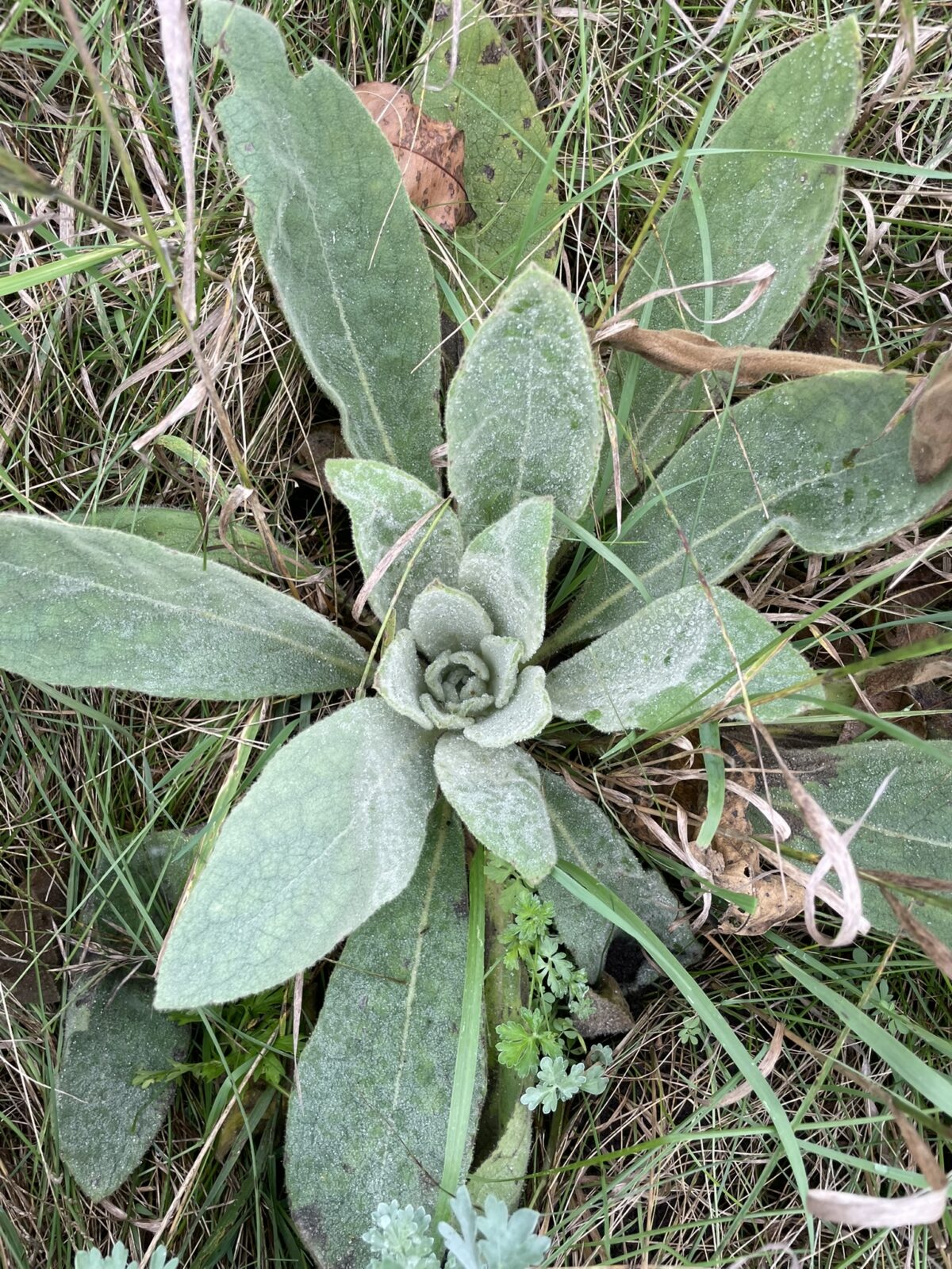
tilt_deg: -77.9
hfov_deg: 53.1
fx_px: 953
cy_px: 634
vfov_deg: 67.3
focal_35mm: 26
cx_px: 476
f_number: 1.6
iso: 32
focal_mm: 4.2
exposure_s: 1/217
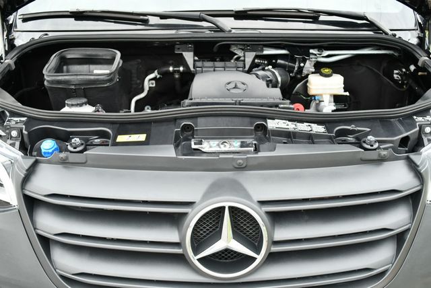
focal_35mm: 36
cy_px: 144
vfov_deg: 36.9
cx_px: 216
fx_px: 431
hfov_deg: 53.1
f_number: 3.5
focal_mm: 18
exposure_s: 1/250
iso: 500
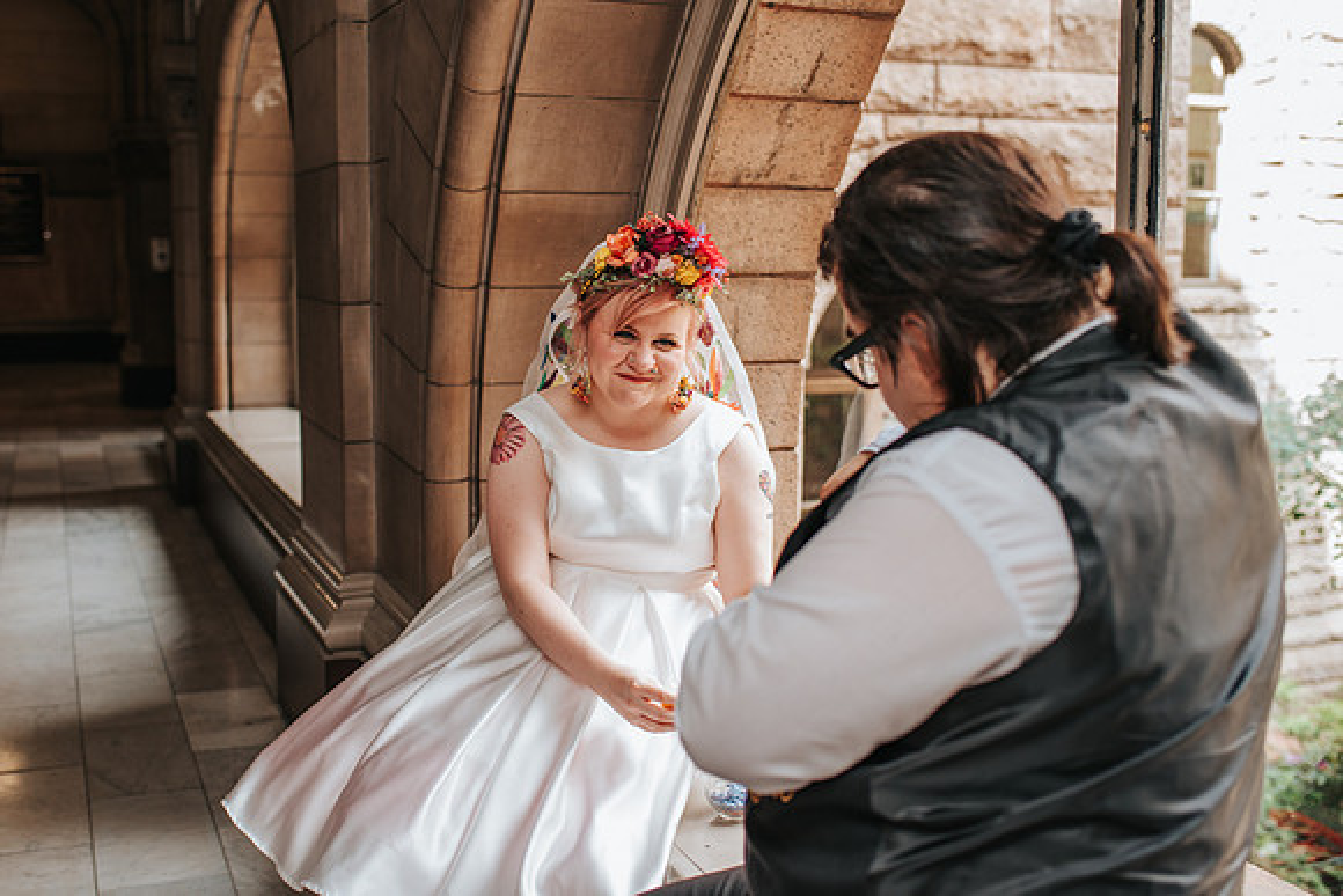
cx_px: 608
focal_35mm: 40
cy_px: 406
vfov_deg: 33.8
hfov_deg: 48.9
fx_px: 1475
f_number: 3.2
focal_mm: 35
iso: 400
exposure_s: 1/200
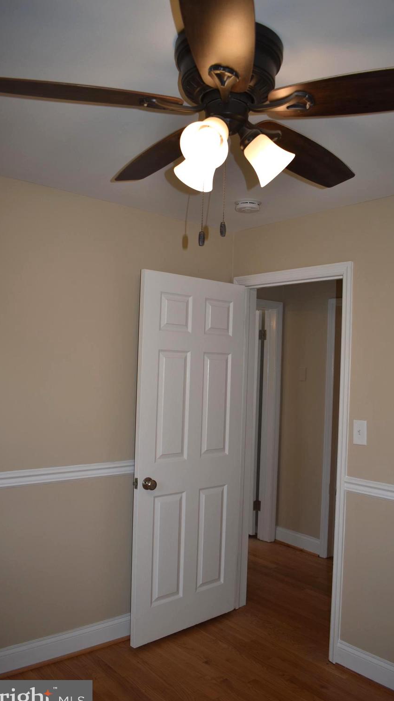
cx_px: 215
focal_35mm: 29
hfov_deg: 40.2
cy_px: 359
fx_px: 538
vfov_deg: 66.1
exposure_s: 1/125
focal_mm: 18
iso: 100
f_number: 3.5
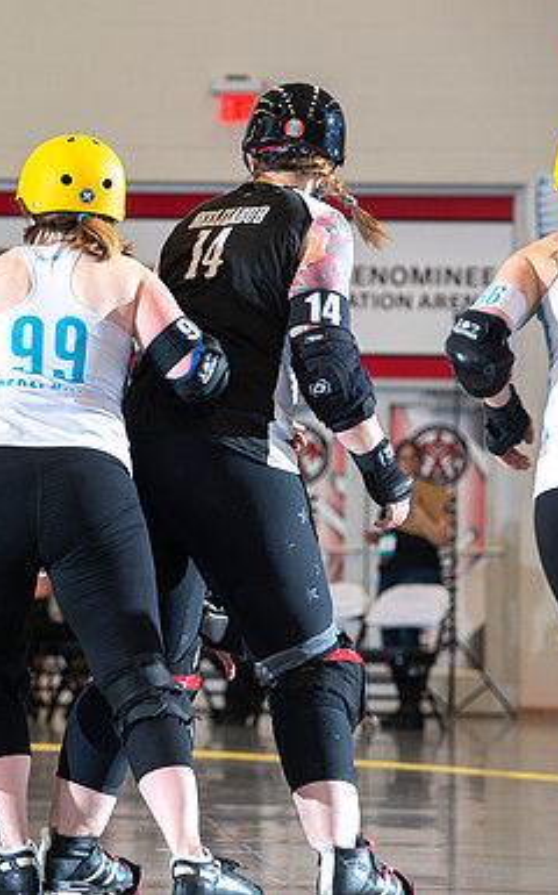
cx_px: -7
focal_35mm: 246
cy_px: 448
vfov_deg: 8.5
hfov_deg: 5.3
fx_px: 5997
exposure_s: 1/160
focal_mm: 160
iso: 500
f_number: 5.6
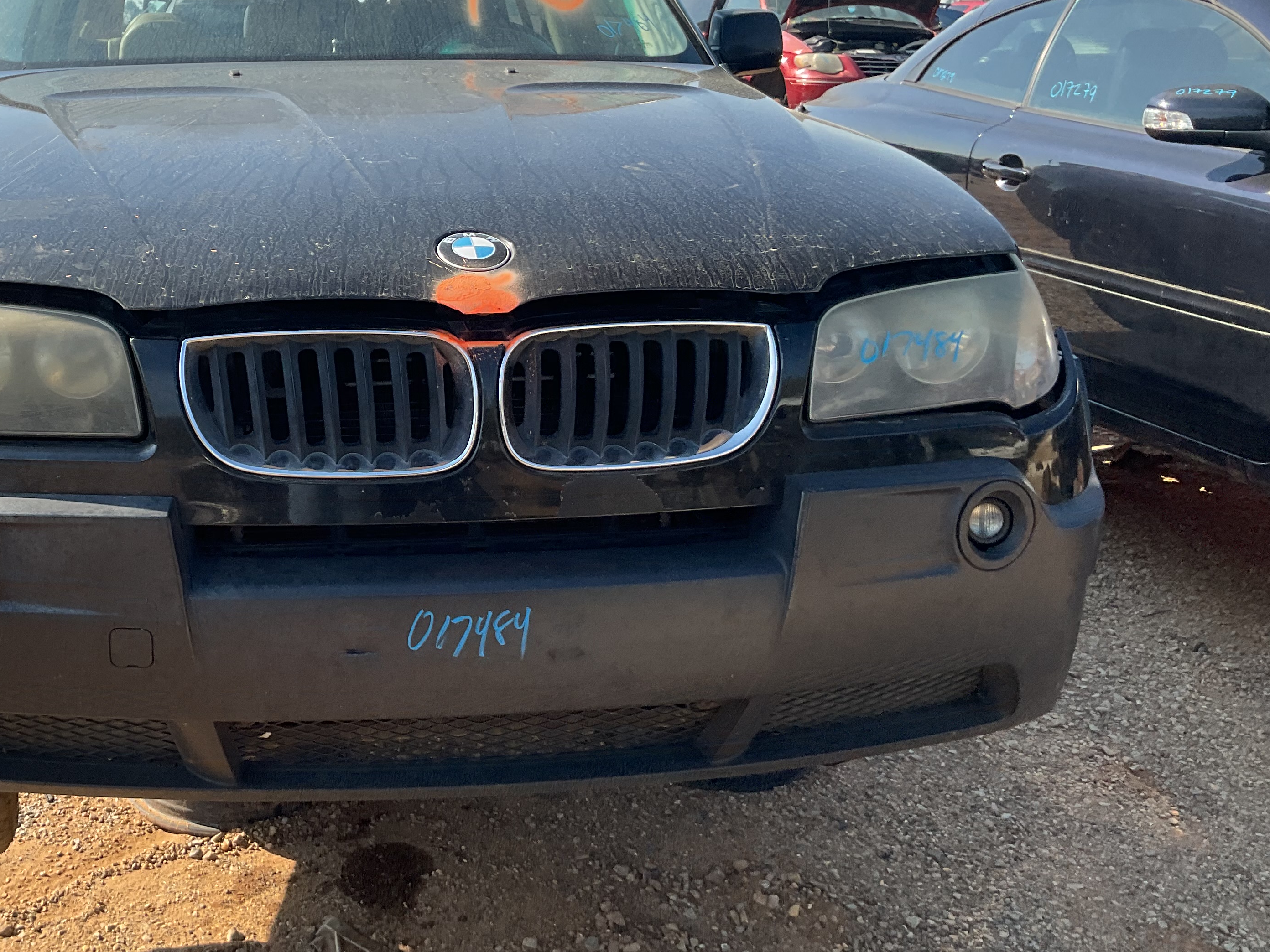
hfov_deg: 43.7
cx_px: 352
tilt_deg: -11.9
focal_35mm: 42
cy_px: 366
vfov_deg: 34.2
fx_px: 1541
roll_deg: -0.7
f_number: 1.8
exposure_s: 1/929
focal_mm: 3
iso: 16
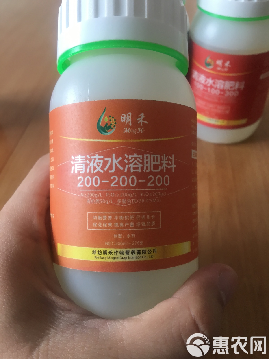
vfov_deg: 61.7
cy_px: 180
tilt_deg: -47.0
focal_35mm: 29
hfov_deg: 48.2
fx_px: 300
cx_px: 134
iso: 64
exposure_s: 1/33
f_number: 2.2
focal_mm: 4.15
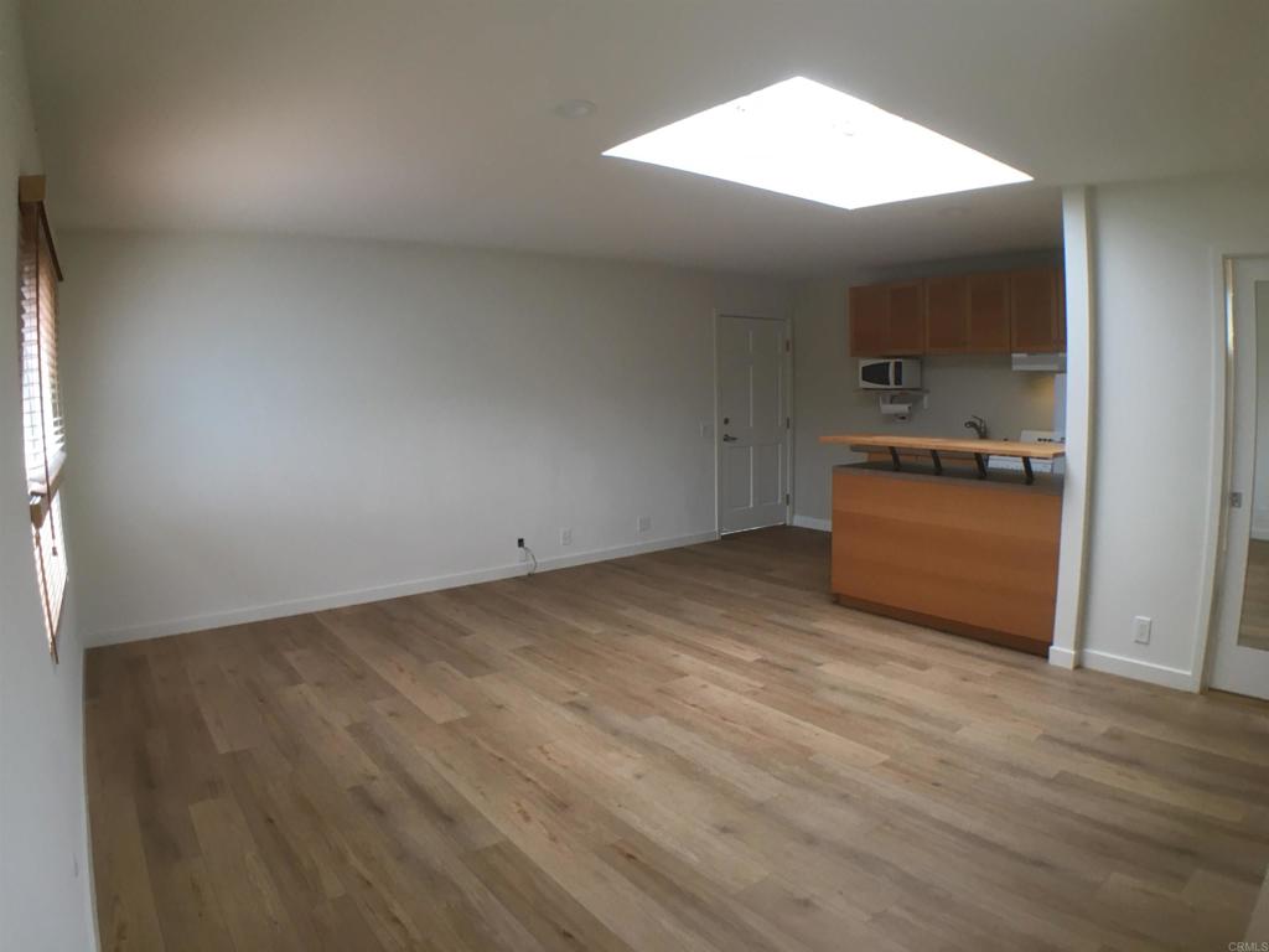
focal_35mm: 29
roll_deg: +0.8
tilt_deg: -6.7
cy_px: 476
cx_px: 634
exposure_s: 1/30
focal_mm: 4.15
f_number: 2.2
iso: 32
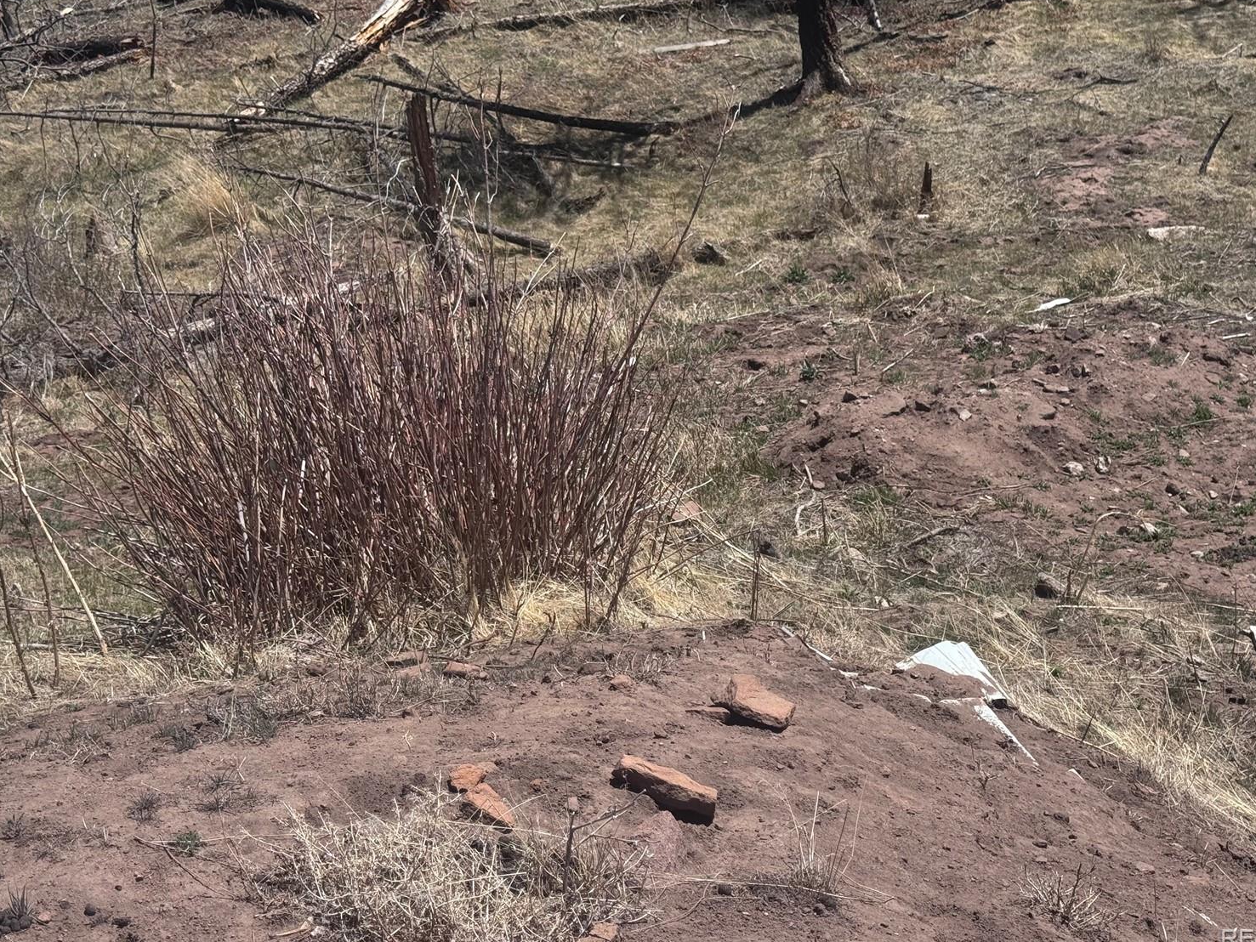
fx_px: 1887
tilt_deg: -22.0
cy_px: 446
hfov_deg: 36.8
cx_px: 679
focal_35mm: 52
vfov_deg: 28.0
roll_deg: +2.4
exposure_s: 1/4608
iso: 64
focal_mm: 6.76
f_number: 1.78
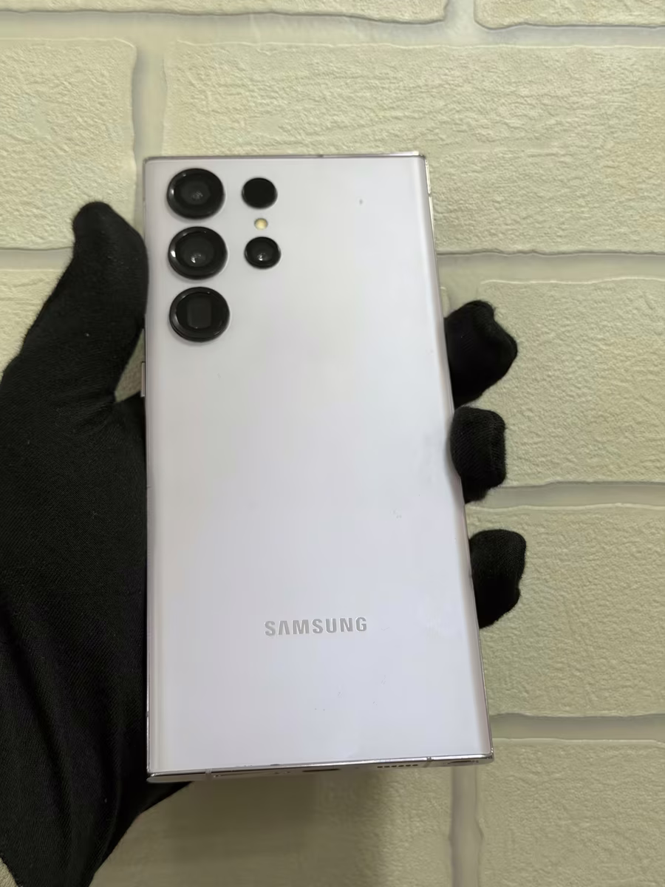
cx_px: 332
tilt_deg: +1.4
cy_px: 444
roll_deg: +0.1
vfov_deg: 39.7
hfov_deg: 30.3
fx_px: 1229
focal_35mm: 48
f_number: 1.78
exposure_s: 1/100
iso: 64
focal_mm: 6.76
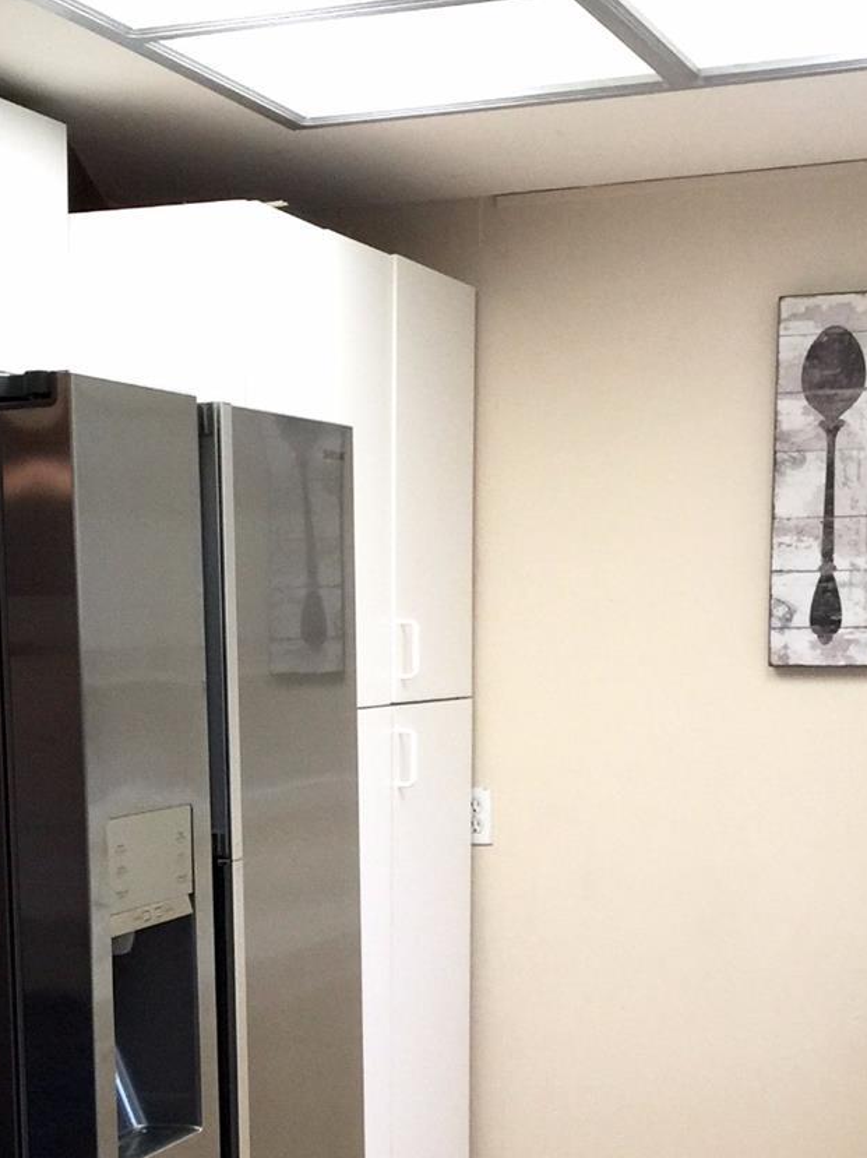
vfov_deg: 27.1
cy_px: 968
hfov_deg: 20.8
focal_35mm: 70
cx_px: 208
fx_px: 2339
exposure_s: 1/30
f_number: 2.2
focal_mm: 4.15
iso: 40
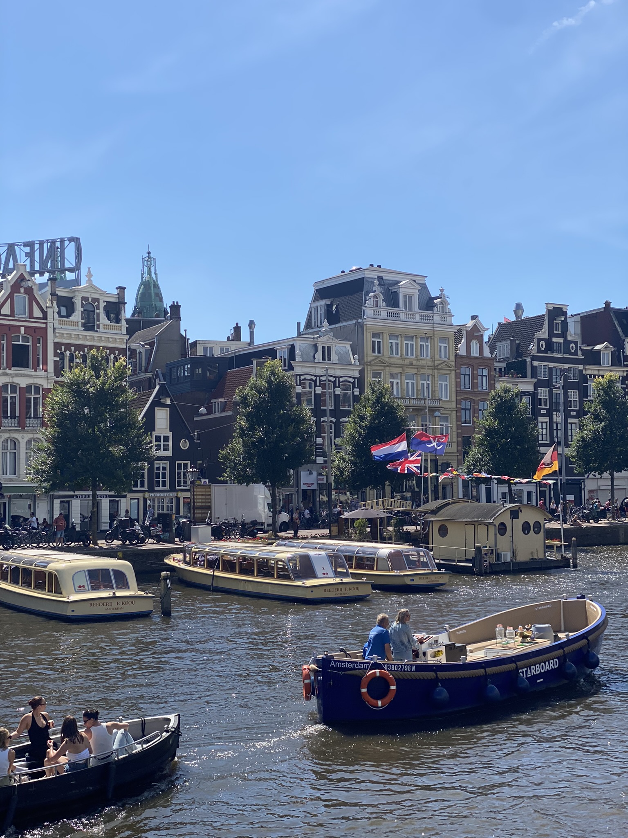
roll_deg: -0.2
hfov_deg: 28.0
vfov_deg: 36.8
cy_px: 419
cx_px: 314
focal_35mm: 52
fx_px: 1258
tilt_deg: +4.1
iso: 20
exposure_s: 1/2083
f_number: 2
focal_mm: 6
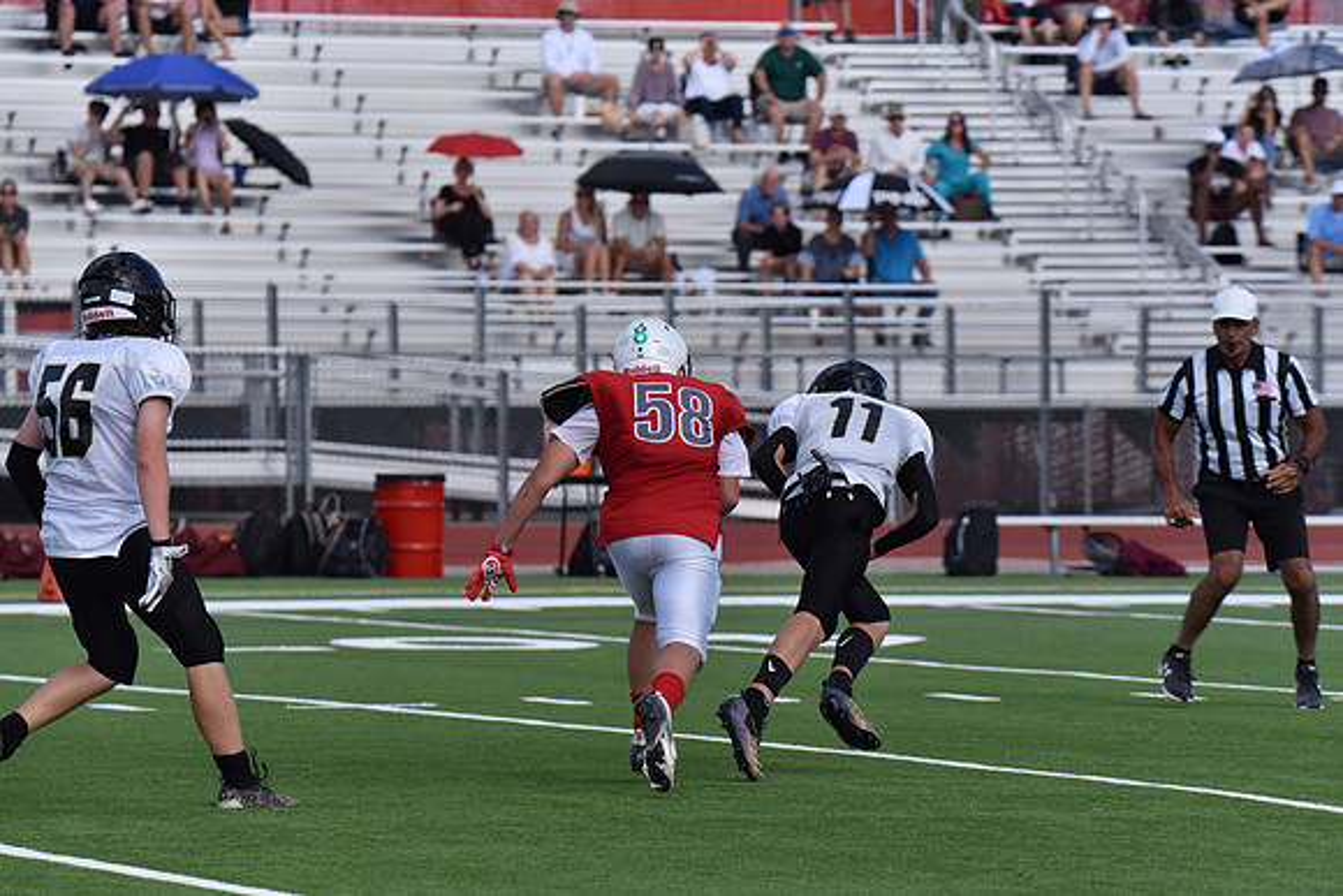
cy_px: 448
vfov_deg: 5.3
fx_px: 9701
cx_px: 672
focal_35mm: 260
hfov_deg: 7.9
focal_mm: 260
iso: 1100
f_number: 8
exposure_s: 1/3200
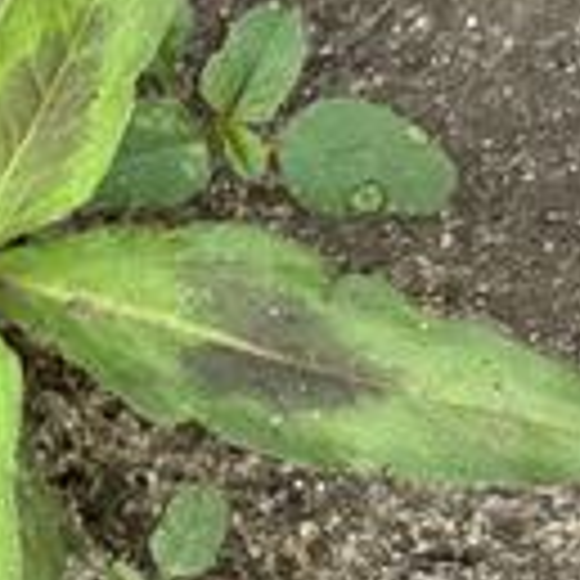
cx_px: -148
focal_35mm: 71
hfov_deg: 22.1
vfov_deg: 23.4
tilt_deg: -78.3
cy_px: 562
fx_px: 1346
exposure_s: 1/1152
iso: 50
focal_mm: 5.96
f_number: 1.6
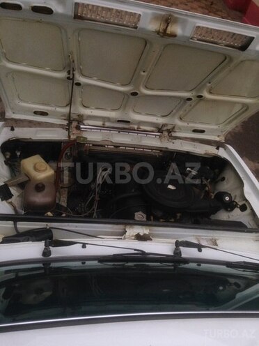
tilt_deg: -39.4
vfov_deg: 55.4
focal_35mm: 33
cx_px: 130
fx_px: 329
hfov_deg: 42.9
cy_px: 173
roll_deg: -17.6
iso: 50
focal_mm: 4.12
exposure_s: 1/179
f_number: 2.4
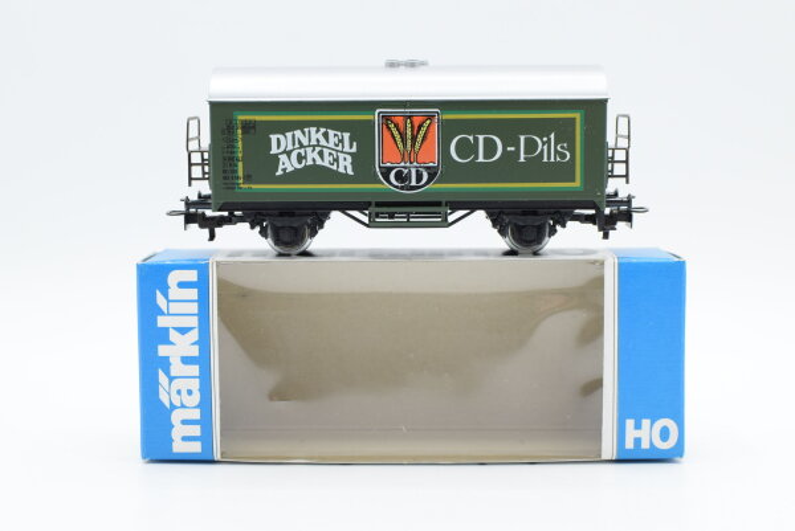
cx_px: 398
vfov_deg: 25.8
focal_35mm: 52
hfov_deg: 37.8
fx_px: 1160
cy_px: 266
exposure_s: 1/125
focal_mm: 35
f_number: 8
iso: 320
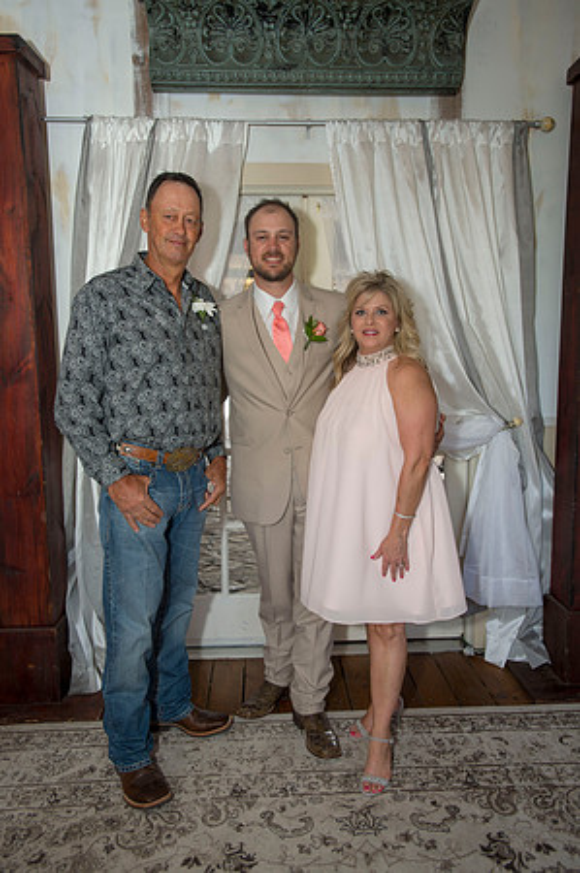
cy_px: 436
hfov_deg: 49.5
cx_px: 290
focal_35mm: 26
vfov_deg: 69.4
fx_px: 630
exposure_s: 1/100
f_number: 3.2
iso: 200
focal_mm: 26
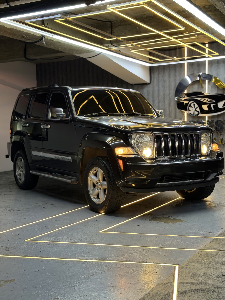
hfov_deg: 30.3
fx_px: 416
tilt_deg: -3.1
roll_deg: +0.3
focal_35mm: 48
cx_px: 112
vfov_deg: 39.7
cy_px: 150
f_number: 1.78
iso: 160
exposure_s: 1/153
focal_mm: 6.76
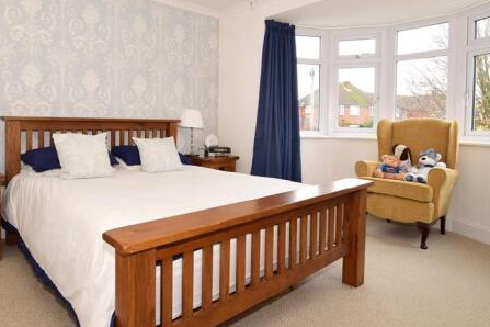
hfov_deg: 77.5
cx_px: 192
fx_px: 299
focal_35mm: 22
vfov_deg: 56.8
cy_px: 130
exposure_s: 1/20
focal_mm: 10
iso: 400
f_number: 7.1
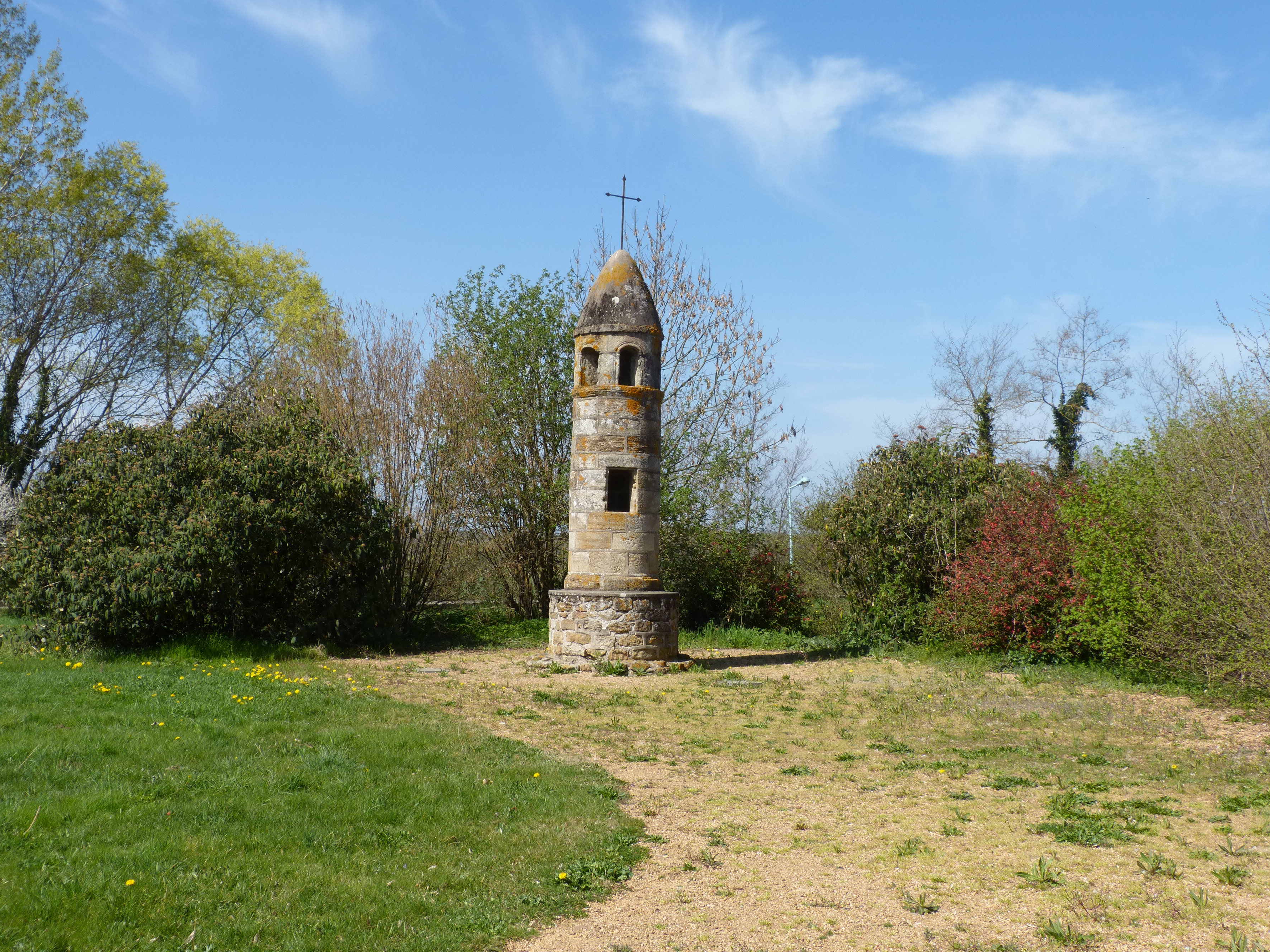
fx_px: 1578
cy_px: 473
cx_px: 623
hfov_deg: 43.9
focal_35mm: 43
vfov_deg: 33.6
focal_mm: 7.4
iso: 100
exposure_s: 1/800
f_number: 4
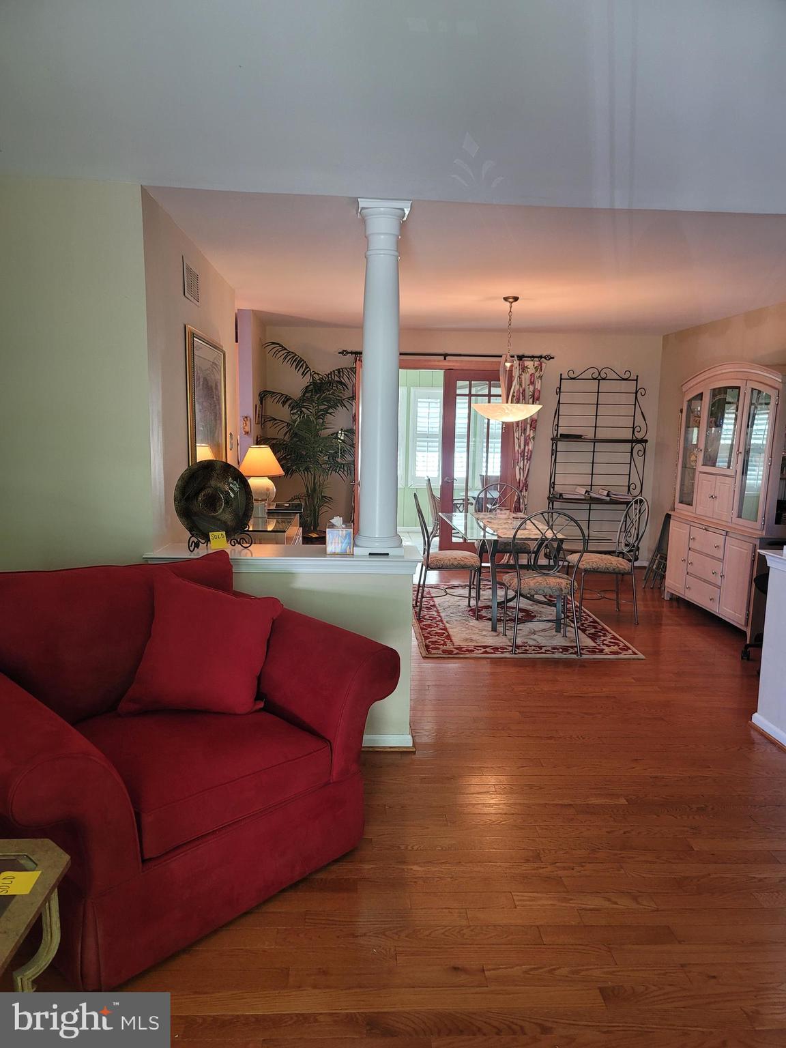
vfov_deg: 69.4
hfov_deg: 54.9
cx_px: 393
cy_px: 524
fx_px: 757
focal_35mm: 25
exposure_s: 1/60
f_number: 1.8
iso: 250
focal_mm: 7
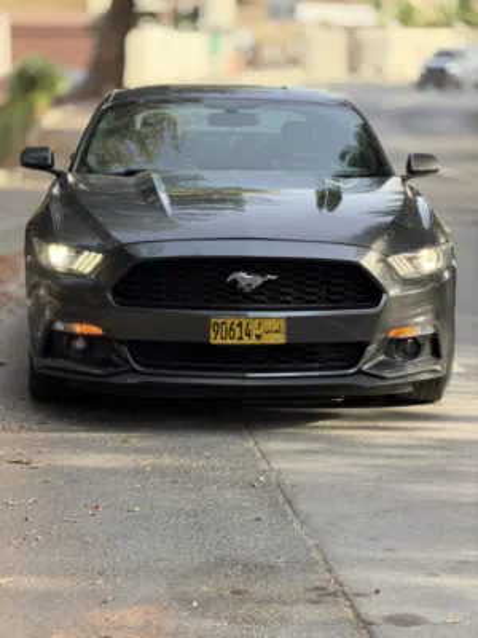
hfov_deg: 14.8
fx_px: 1841
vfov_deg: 19.6
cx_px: 239
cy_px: 319
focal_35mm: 100
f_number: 2.8
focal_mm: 16.89
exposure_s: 1/121
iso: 100
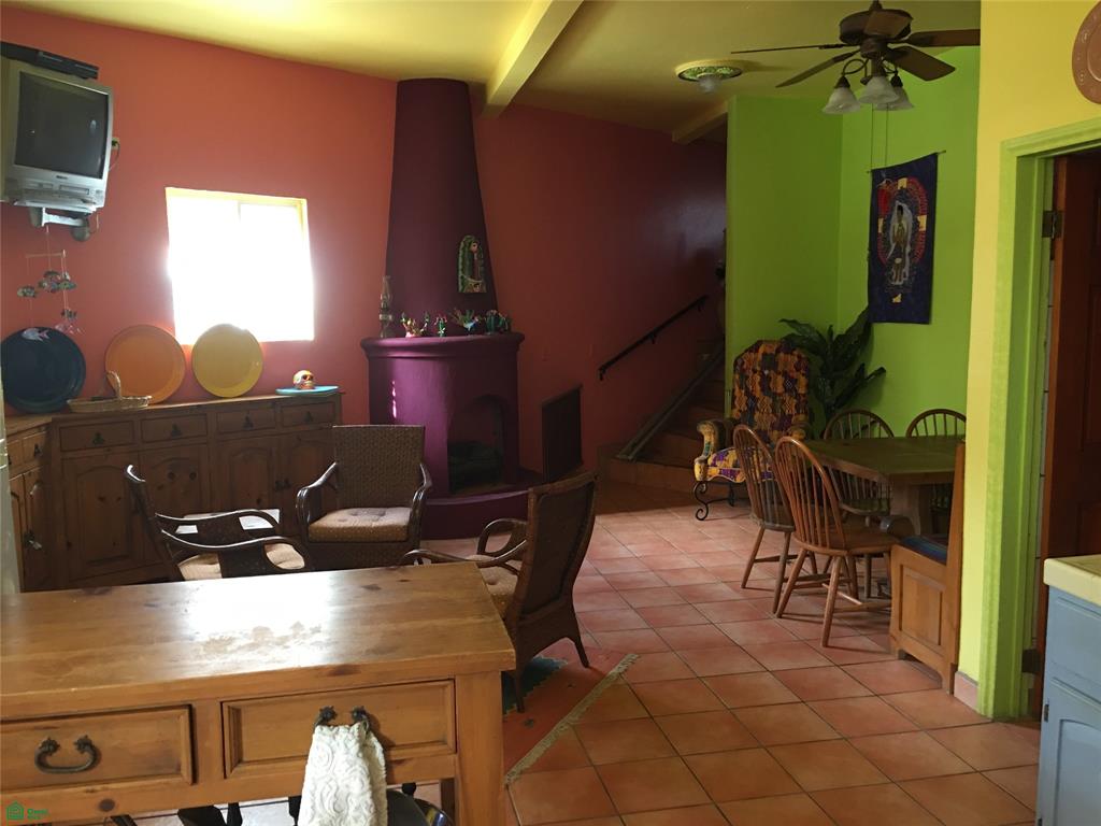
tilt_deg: -5.3
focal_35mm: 29
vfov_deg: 48.2
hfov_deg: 61.7
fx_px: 922
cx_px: 550
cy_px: 413
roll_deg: +0.7
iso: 80
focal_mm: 4.15
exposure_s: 1/10
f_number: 2.2
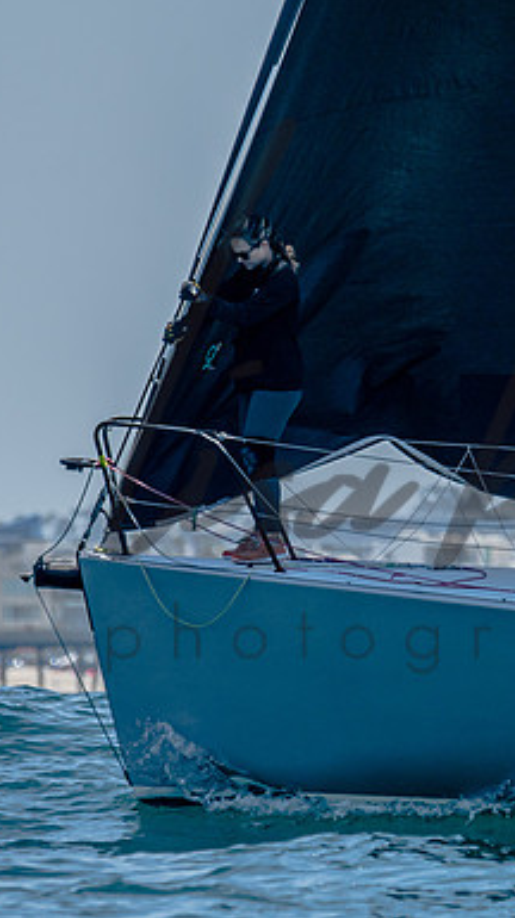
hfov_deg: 1.4
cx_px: 600
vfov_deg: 2.5
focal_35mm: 873
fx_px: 21236
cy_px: 469
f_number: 5.6
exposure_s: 1/1600
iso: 200
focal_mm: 310
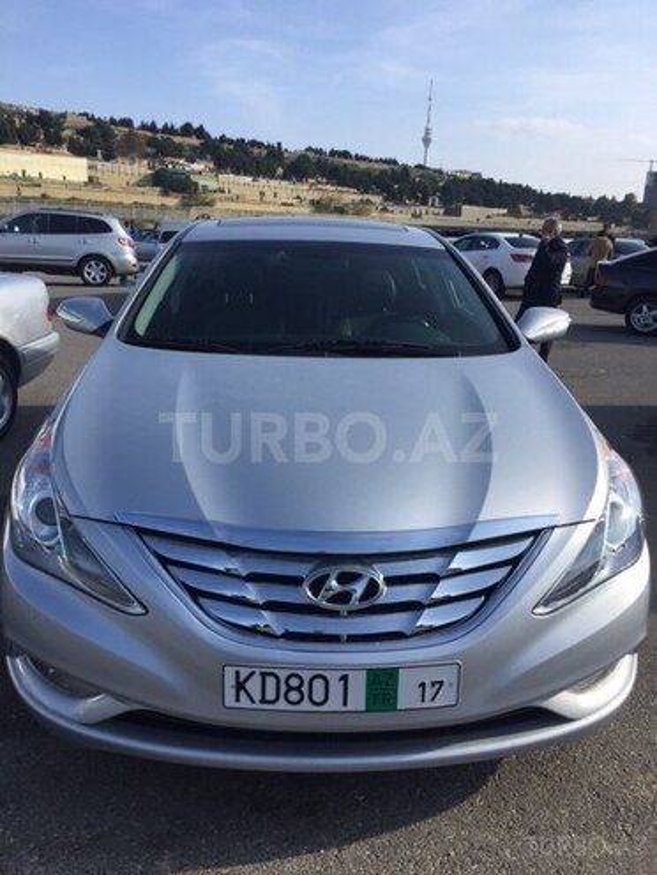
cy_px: 438
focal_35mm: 29
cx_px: 328
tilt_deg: -14.7
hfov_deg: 48.2
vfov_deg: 61.7
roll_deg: -2.9
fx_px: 734
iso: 32
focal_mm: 4.15
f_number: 2.2
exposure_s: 1/1799
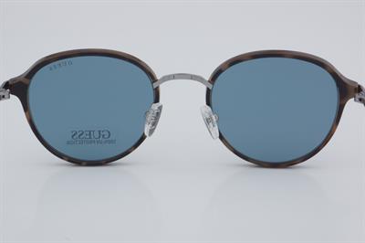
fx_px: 760
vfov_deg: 18.2
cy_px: 122
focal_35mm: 75
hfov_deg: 27.0
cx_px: 182
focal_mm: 50
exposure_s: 1/4
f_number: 32
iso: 100
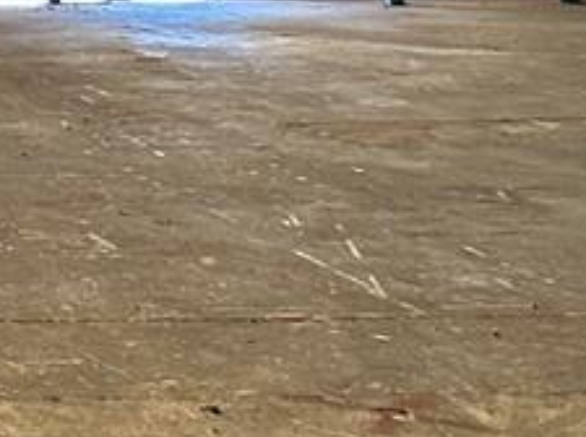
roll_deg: -0.2
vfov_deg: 8.6
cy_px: -73
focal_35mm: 171
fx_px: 2890
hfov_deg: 10.4
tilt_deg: -2.3
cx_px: -690
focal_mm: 6.86
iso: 250
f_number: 1.78
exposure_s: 1/63
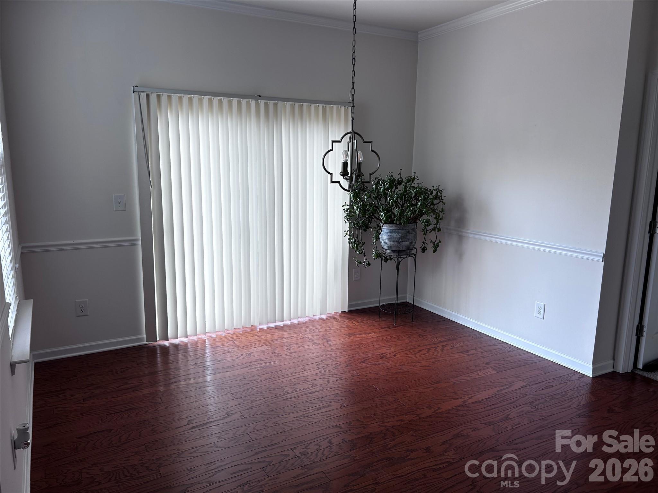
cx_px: 329
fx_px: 494
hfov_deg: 67.3
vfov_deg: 53.1
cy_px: 246
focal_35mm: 26
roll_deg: -1.2
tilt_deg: -10.7
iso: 50
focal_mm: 5.7
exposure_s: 1/120
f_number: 1.5
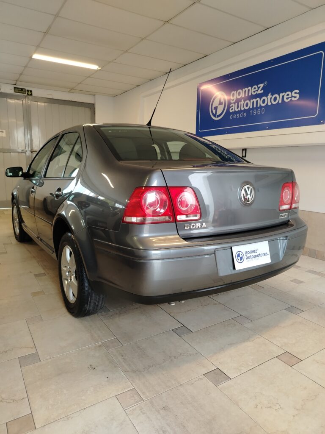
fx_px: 300
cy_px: 217
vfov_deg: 71.6
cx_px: 162
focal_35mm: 24
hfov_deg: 56.8
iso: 713
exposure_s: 1/33.3
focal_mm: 5.25
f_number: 1.75
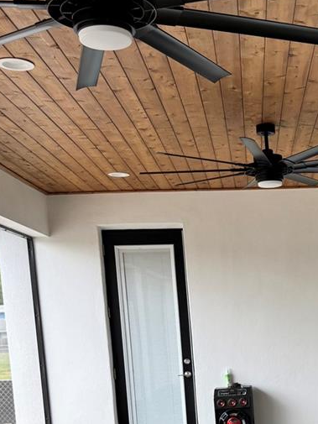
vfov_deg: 31.8
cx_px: 343
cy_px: 400
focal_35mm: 57
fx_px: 698
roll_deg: +3.3
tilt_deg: -6.8
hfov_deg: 24.1
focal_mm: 6.76
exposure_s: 1/189
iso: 64
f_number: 1.78
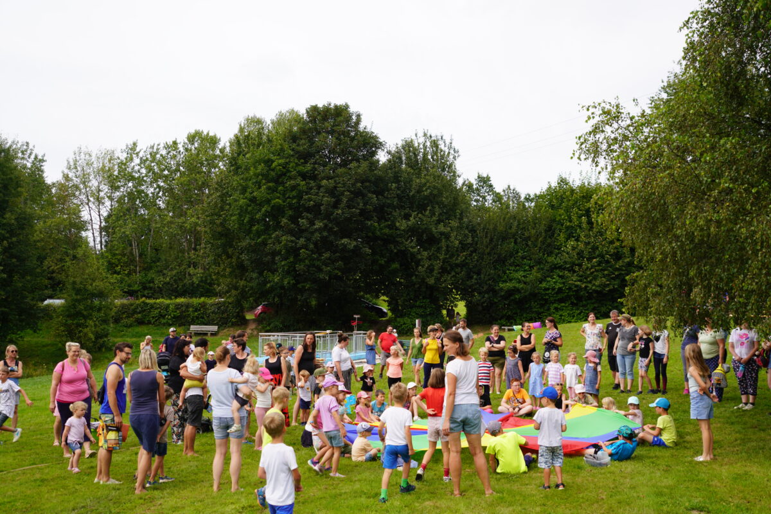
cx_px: 386
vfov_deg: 35.9
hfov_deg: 51.9
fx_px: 792
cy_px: 257
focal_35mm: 37
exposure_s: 1/250
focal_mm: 37
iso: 100
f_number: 5
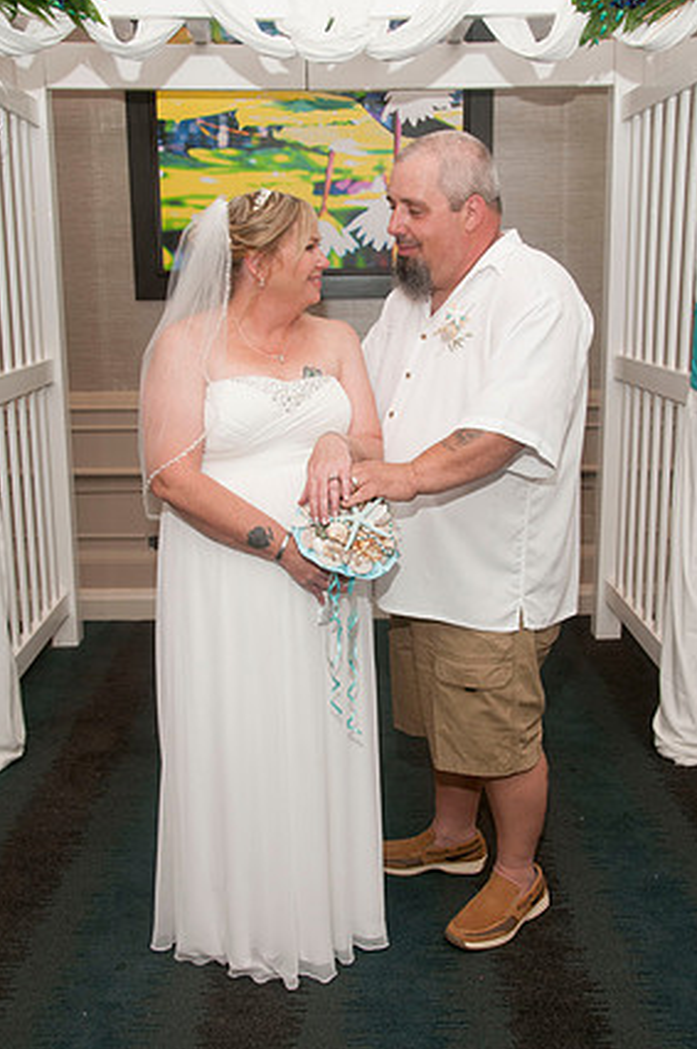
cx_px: 361
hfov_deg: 35.0
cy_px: 520
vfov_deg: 50.7
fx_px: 1106
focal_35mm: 38
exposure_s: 1/60
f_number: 5.6
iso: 400
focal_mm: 24
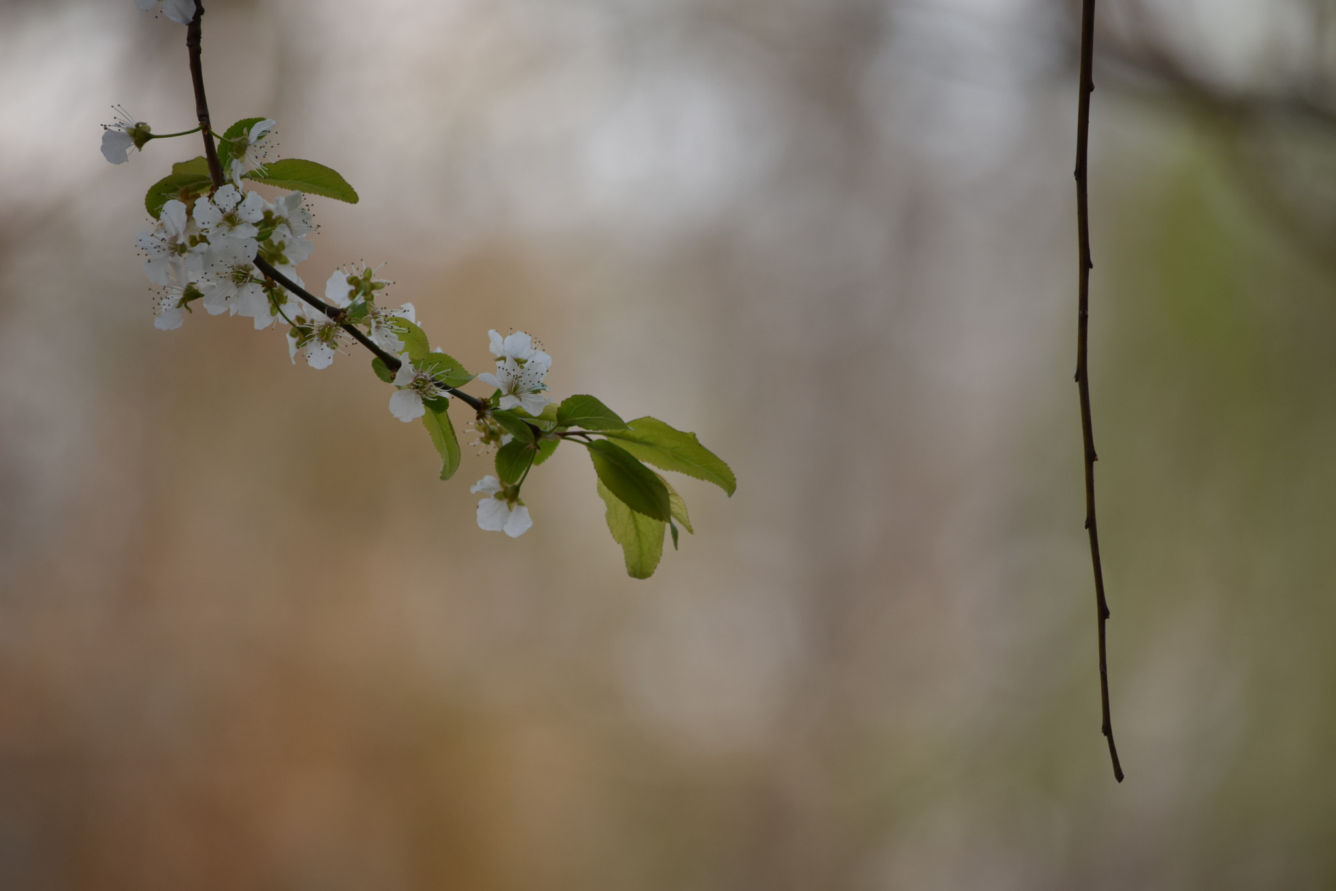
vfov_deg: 4.7
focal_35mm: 292
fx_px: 10853
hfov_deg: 7.0
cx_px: 668
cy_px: 446
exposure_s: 1/320
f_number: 5.6
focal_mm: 195
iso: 200
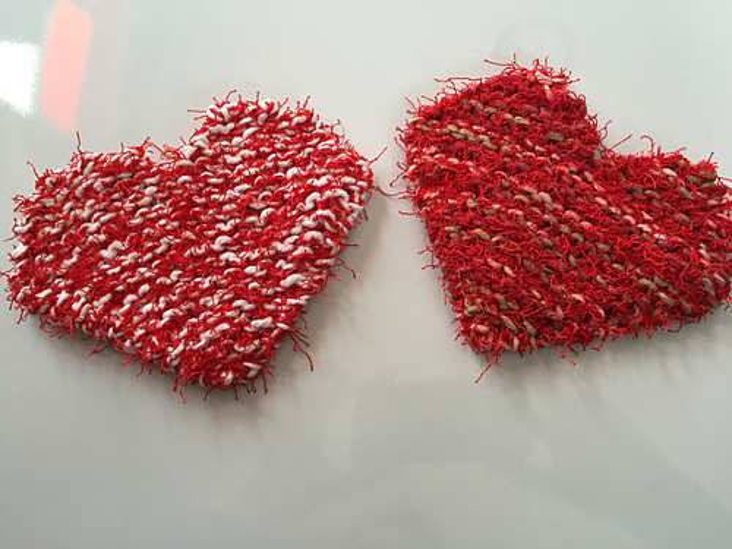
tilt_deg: -69.5
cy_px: 274
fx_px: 613
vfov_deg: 48.2
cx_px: 366
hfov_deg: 61.7
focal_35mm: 29
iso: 80
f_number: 2.2
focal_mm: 4.15
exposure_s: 1/30
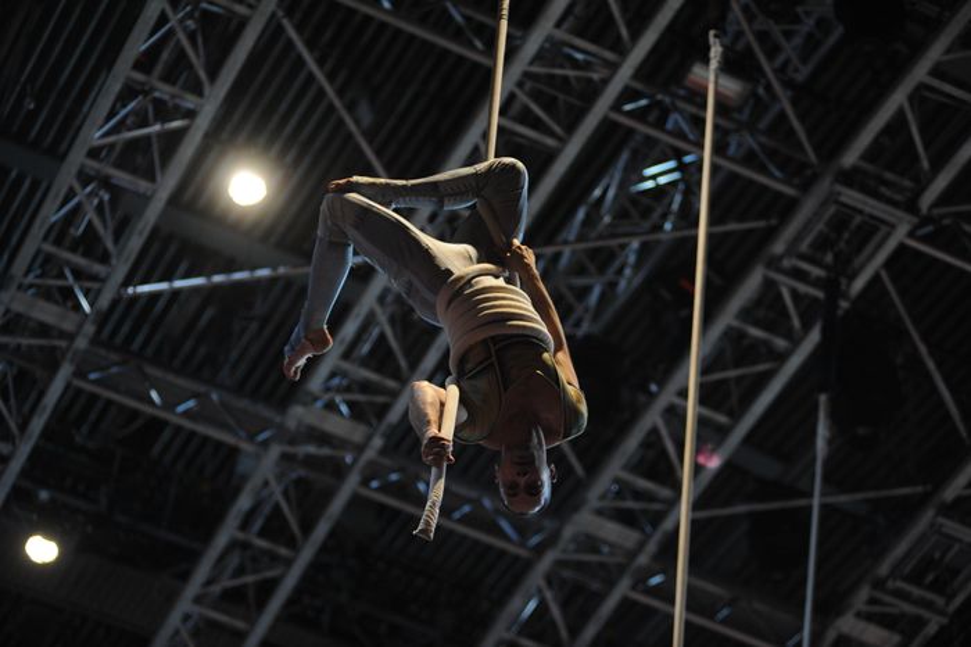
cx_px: 486
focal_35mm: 105
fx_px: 2831
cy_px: 324
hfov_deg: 19.5
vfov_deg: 13.0
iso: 2500
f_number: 2.8
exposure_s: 1/160
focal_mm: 105
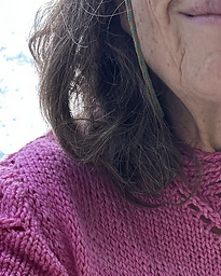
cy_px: 303
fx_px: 596
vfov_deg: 24.3
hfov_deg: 20.9
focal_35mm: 73
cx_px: 144
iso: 25
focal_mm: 2.69
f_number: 1.9
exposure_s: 1/260
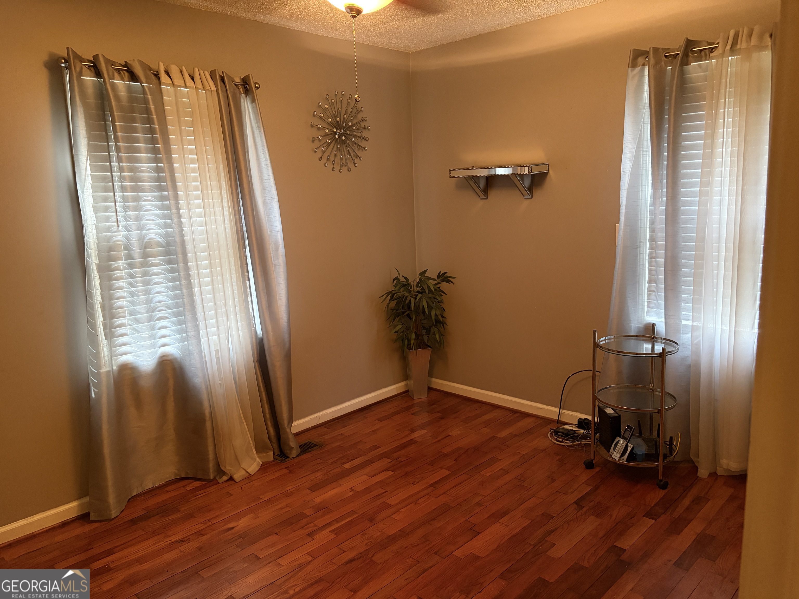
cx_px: 400
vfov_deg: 53.1
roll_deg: +2.7
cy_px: 300
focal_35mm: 26
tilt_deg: -10.5
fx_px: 600
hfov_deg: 67.3
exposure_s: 1/30
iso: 500
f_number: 1.6
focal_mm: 5.96
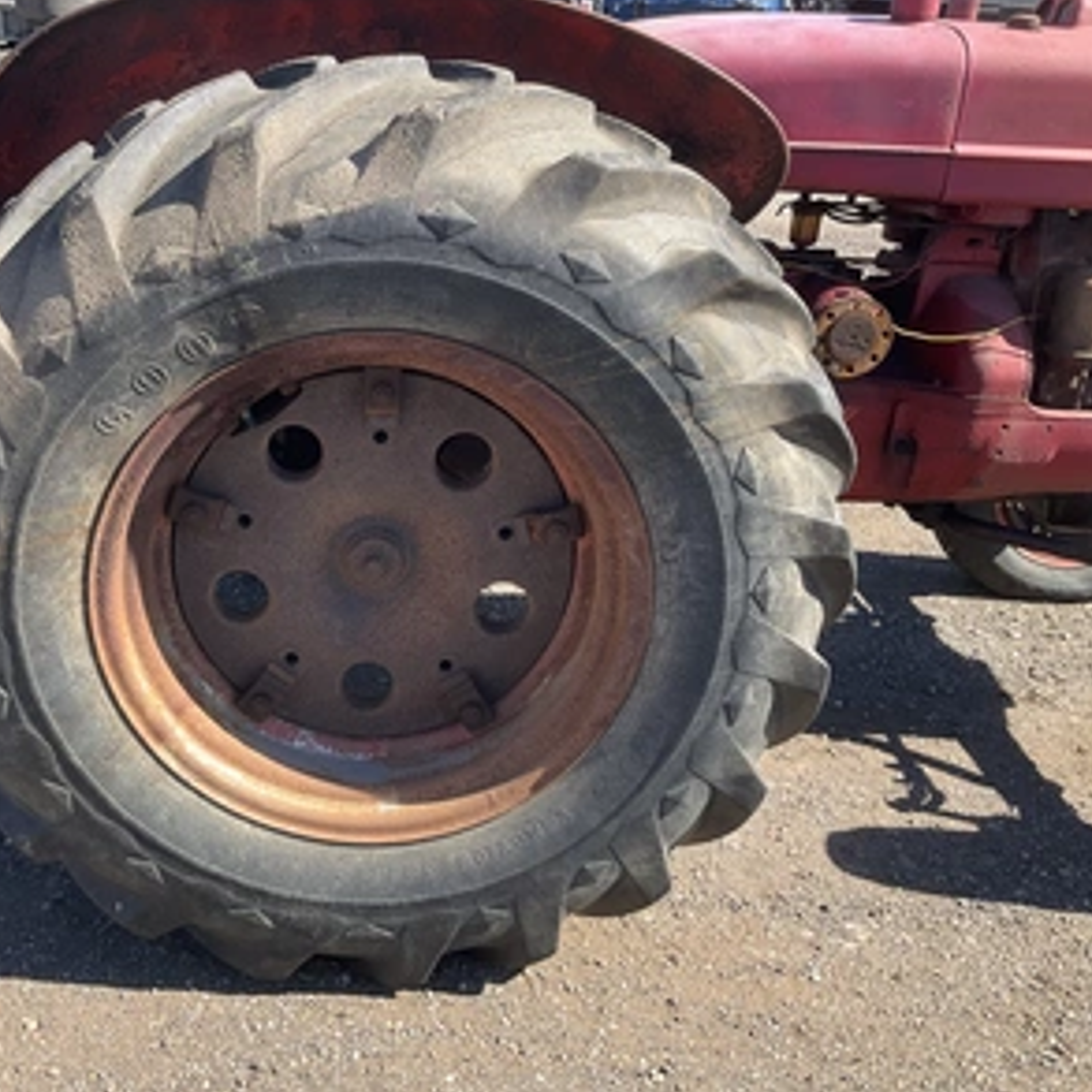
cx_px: 417
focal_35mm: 35
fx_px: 1249
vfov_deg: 47.2
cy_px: 537
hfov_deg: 46.8
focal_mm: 3
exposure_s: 1/574
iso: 25
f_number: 1.8
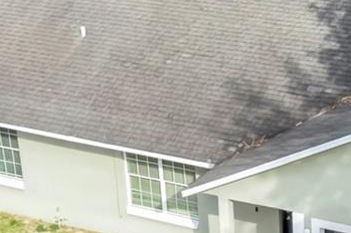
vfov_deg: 13.5
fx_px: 984
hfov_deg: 19.6
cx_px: 352
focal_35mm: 101
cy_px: 139
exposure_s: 1/250
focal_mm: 8.38
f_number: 2.8
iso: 130
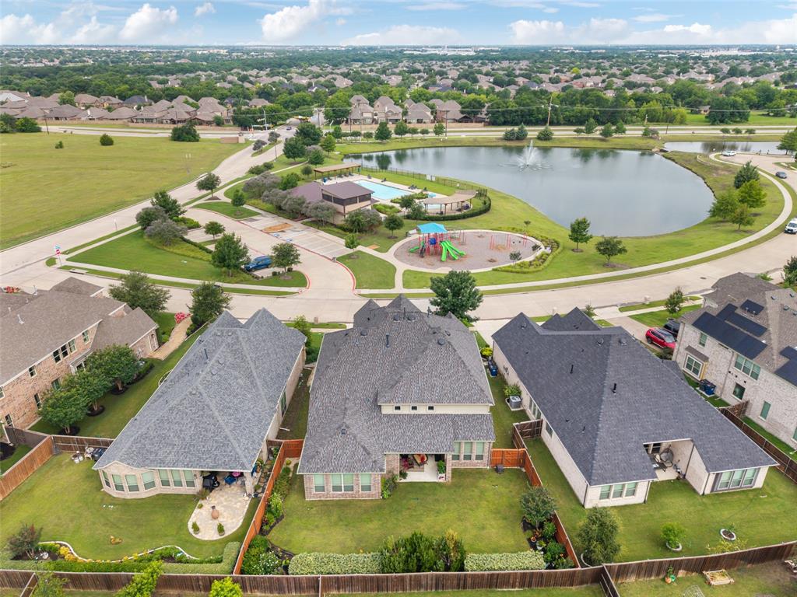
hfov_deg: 71.6
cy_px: 298
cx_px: 398
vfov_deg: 56.8
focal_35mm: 24
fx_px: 553
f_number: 1.8
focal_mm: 8.67
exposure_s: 1/30
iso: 100
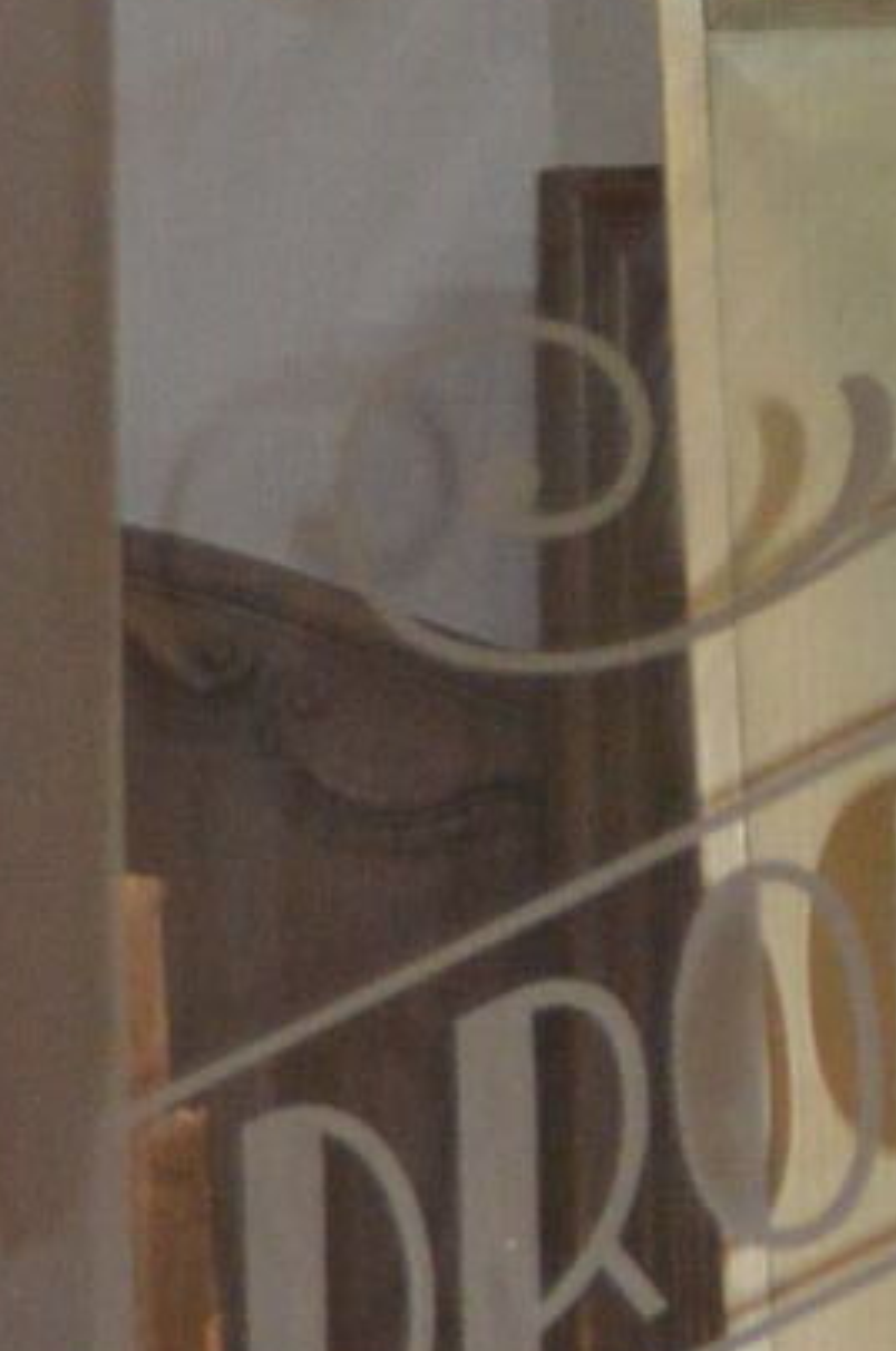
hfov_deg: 5.4
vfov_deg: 7.9
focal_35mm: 246
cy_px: 2946
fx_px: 9215
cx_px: 1859
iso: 1100
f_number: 4
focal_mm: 22
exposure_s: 1/60
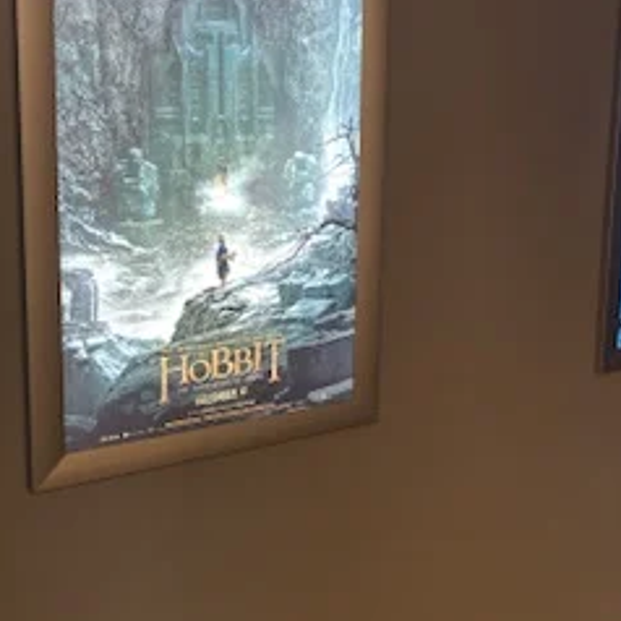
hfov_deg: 33.8
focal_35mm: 50
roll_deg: -2.1
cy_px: 237
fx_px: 1015
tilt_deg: -9.2
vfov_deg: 33.9
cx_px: 402
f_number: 1.8
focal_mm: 3.99
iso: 500
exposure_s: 1/30
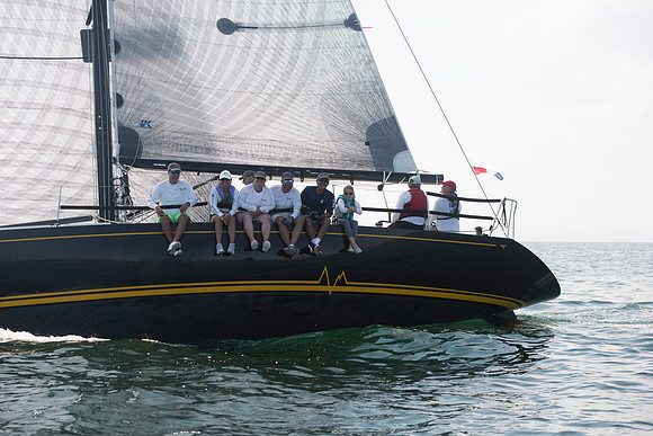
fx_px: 1270
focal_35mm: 70
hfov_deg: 28.8
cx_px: 326
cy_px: 218
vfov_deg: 19.5
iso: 320
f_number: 5.6
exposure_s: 1/1600
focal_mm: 70
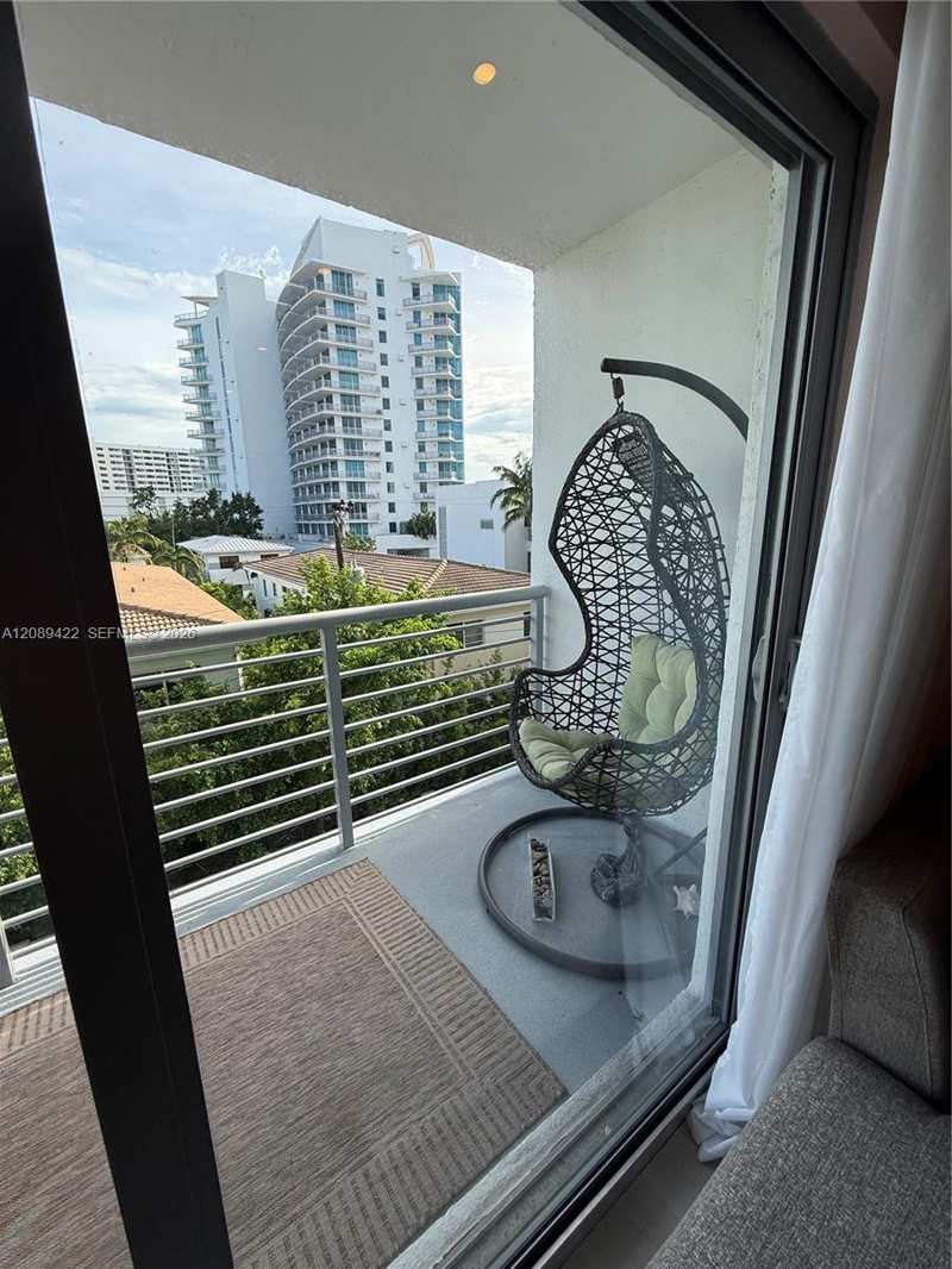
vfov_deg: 102.1
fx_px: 513
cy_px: 634
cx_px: 476
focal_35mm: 14
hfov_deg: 85.7
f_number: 2.2
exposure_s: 1/540
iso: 64
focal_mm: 2.22
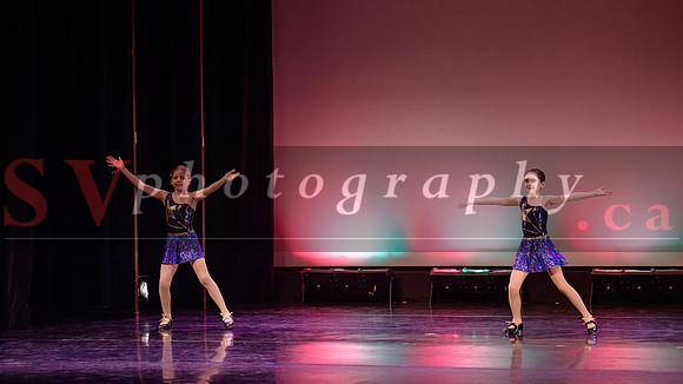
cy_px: 234
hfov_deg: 21.4
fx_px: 1804
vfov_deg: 12.1
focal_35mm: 100
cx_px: 369
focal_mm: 86
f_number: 2.8
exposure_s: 1/250
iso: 1600
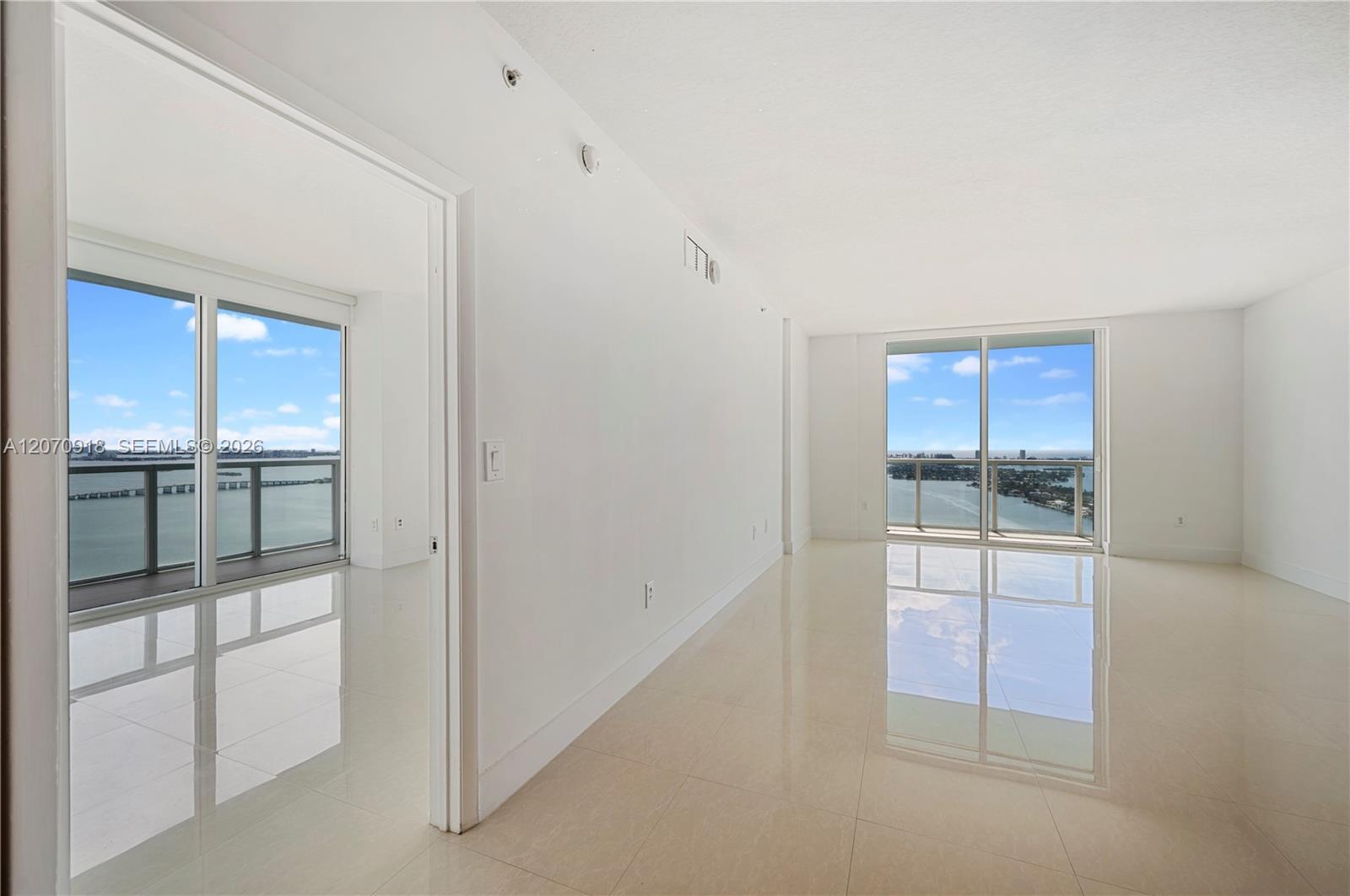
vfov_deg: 81.1
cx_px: 675
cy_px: 448
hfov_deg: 104.3
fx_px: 524
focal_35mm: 14
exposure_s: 1/13
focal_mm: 14
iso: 100
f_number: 8
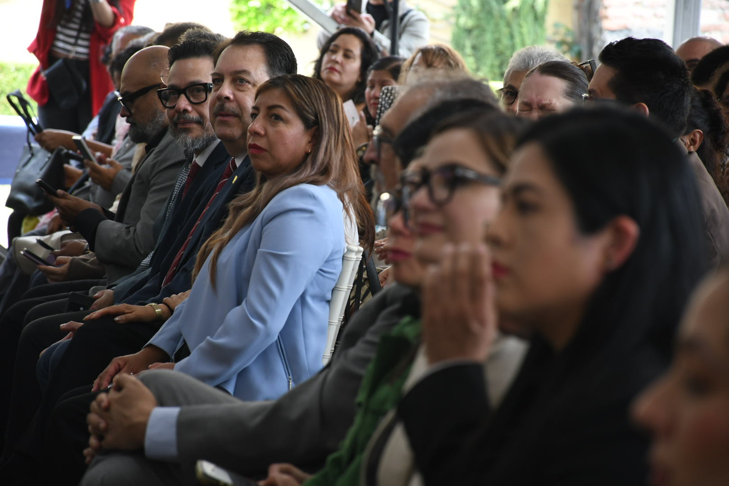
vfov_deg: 6.5
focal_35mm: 210
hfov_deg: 9.8
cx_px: 364
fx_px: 4252
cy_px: 243
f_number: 5.6
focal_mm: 140
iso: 640
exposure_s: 1/125
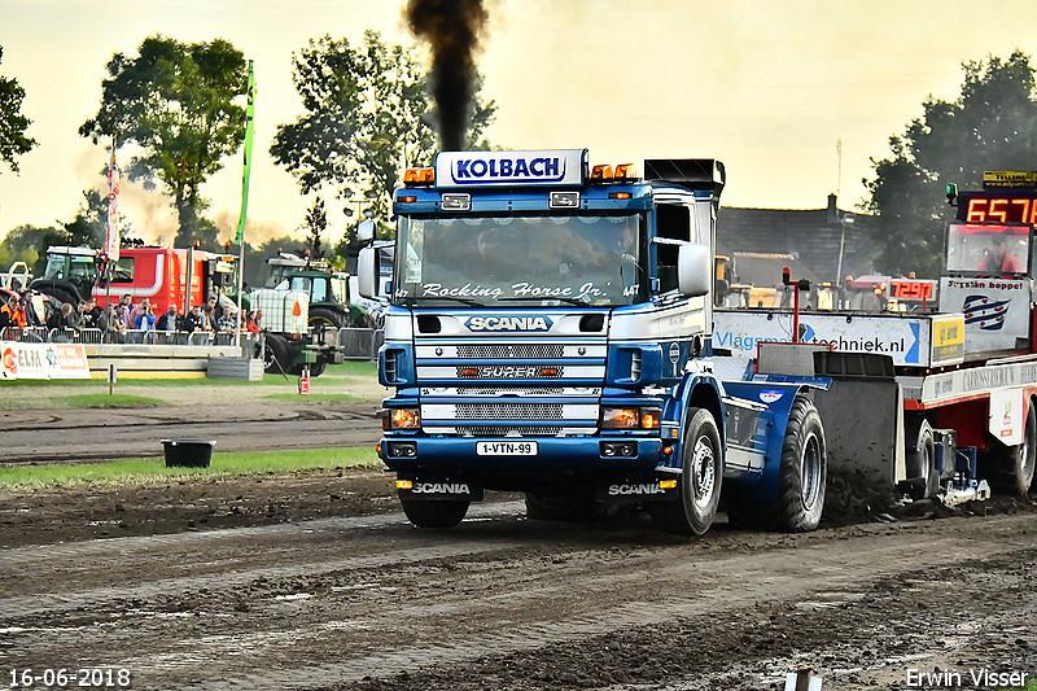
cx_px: 518
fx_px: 4536
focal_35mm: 158
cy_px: 346
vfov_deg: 8.7
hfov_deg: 13.0
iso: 2500
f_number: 5.6
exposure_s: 1/2500
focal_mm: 105
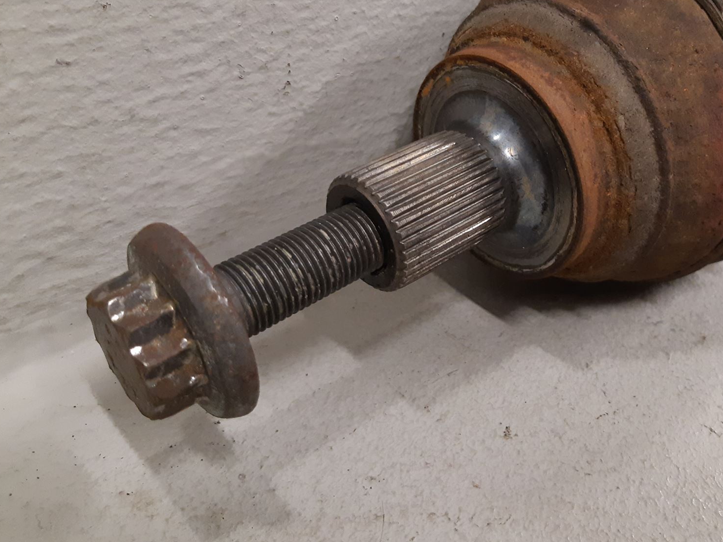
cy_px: 224
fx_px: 752
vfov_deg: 39.5
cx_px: 470
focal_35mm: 36
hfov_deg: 50.6
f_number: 1.7
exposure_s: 1/50
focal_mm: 3.93
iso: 250
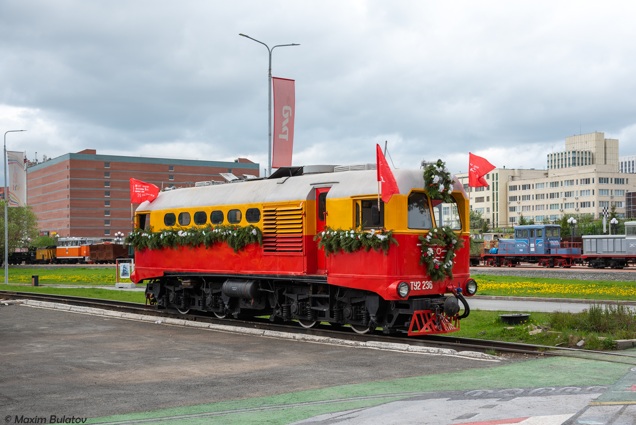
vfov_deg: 30.5
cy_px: 212
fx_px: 777
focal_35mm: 44
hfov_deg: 44.5
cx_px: 318
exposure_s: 1/250
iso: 200
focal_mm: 44
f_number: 7.1
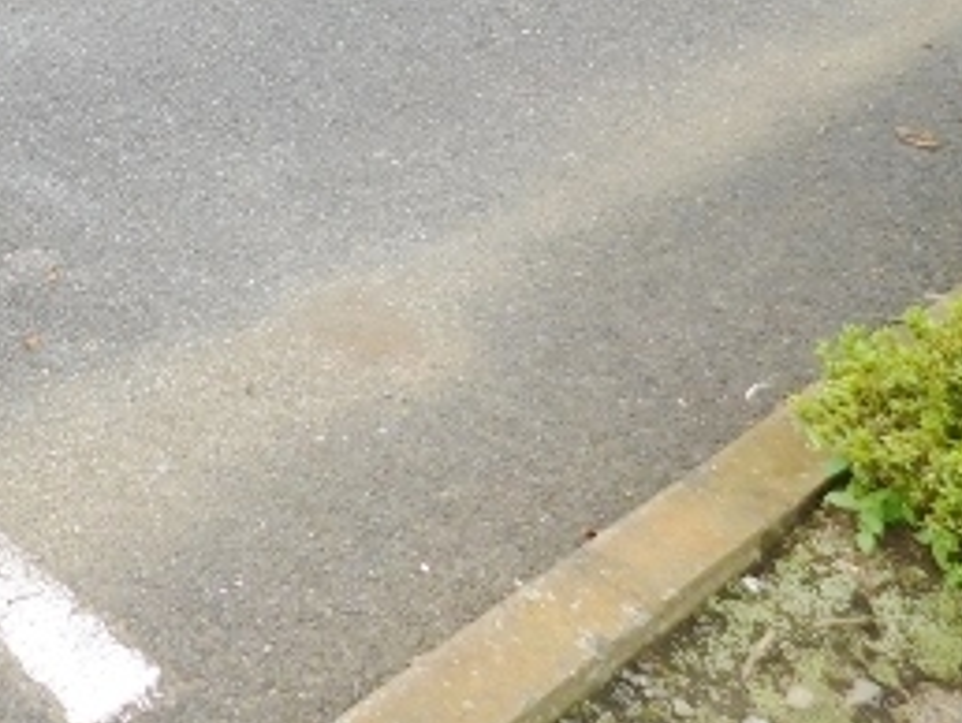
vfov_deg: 23.9
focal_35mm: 57
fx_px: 1586
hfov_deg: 30.1
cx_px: -108
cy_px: -93
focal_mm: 4
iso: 125
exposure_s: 1/320
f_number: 3
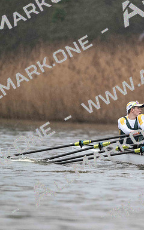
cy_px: 115
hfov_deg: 2.1
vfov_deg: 3.4
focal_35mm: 615
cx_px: 155
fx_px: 3869
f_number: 4.5
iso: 6400
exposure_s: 1/1600
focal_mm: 400
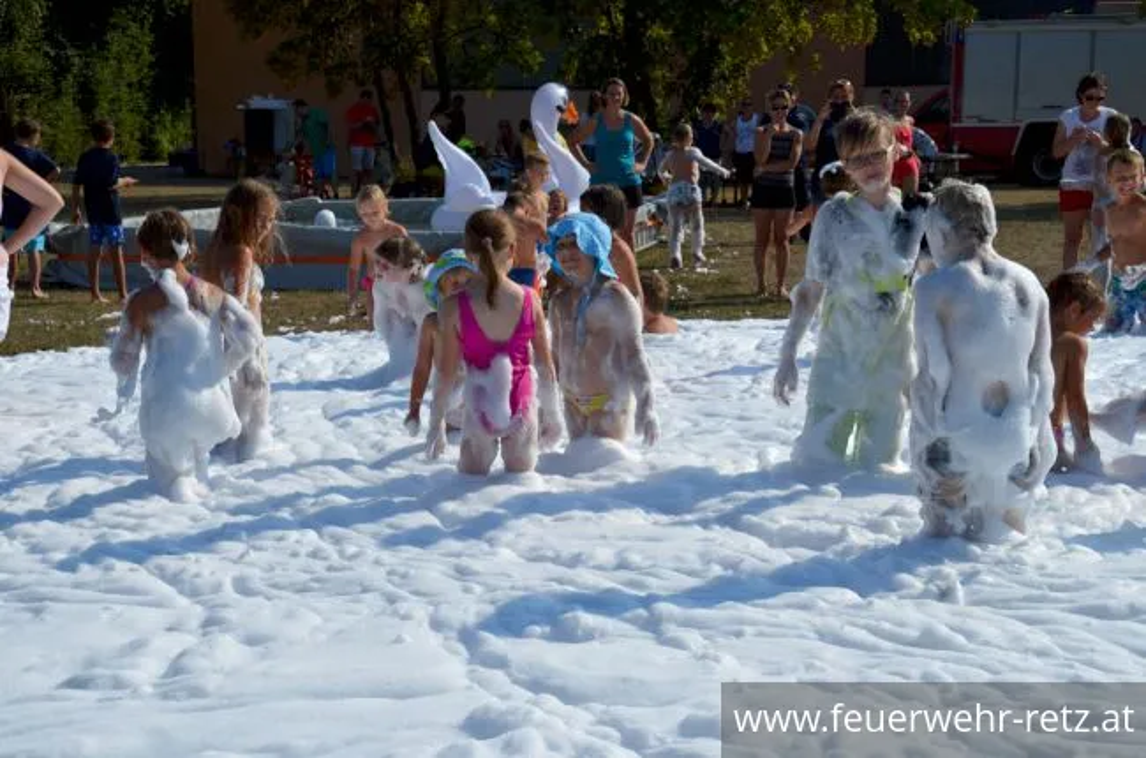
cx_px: 573
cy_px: 379
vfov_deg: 17.4
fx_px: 2477
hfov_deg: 26.1
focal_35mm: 78
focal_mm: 52
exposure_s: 1/400
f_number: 10
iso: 100
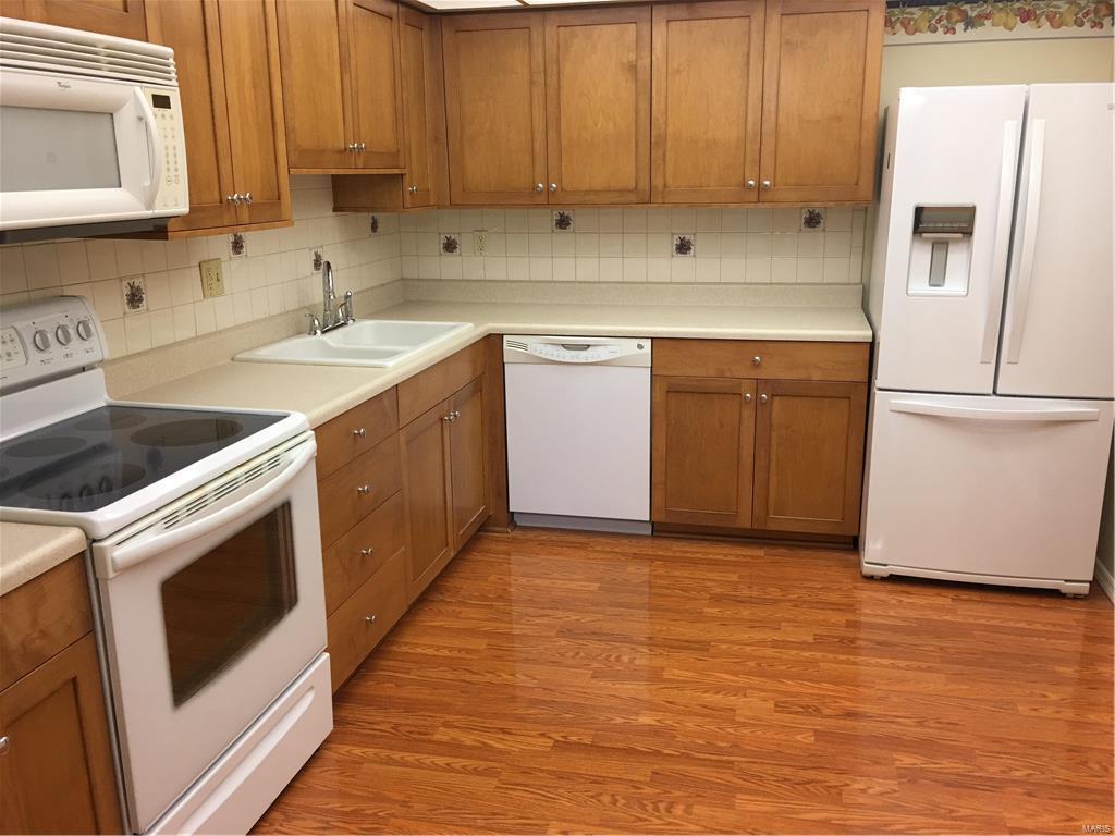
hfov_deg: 61.7
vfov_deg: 48.2
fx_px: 934
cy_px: 418
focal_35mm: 29
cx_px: 558
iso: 25
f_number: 2.2
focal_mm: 4.15
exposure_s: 1/15
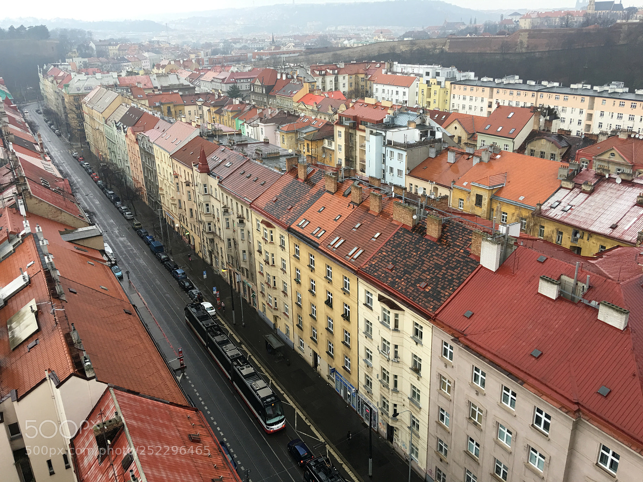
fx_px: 539
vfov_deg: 48.2
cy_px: 241
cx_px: 322
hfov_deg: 61.7
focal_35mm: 29
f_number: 2.2
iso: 25
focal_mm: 4.15
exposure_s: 1/33
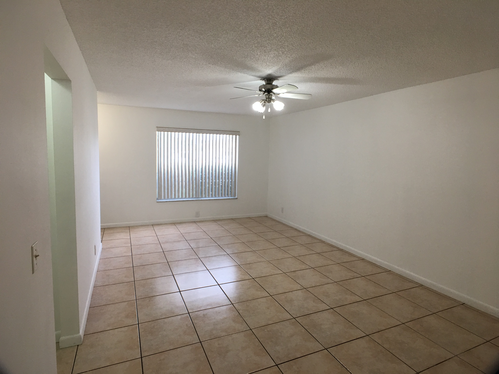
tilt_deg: -4.2
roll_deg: -1.5
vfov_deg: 48.2
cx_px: 250
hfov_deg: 61.7
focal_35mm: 29
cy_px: 187
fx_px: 418
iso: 32
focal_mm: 4.15
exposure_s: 1/30
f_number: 2.2
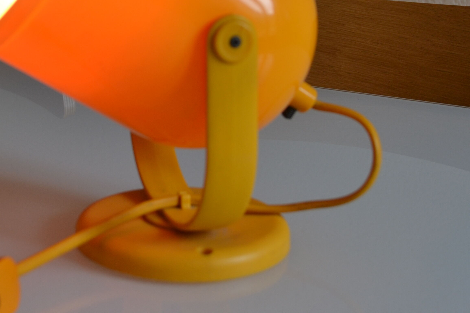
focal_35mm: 72
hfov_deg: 27.9
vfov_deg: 18.5
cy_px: 11
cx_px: 150
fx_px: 940
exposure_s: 1/125
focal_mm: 24
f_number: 5.6
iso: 160
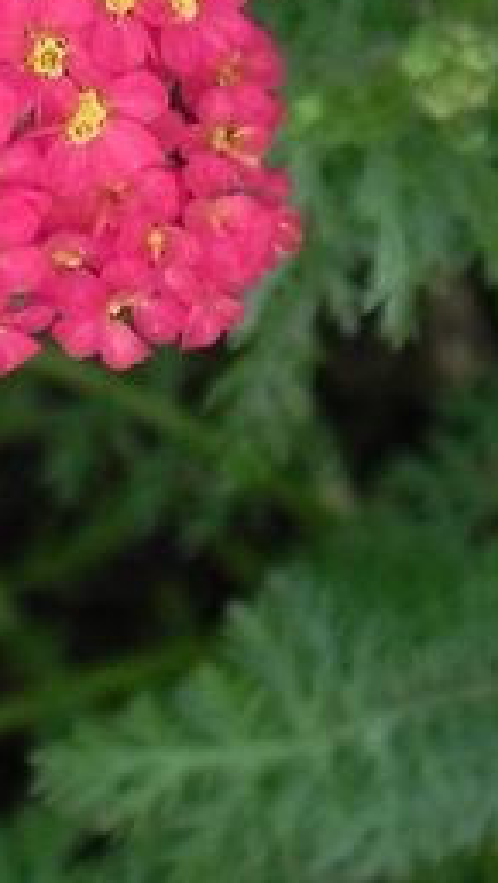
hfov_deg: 2.6
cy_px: -354
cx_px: 373
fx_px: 11125
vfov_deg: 4.5
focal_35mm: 475
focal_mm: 18.8
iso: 160
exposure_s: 1/400
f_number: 4.5
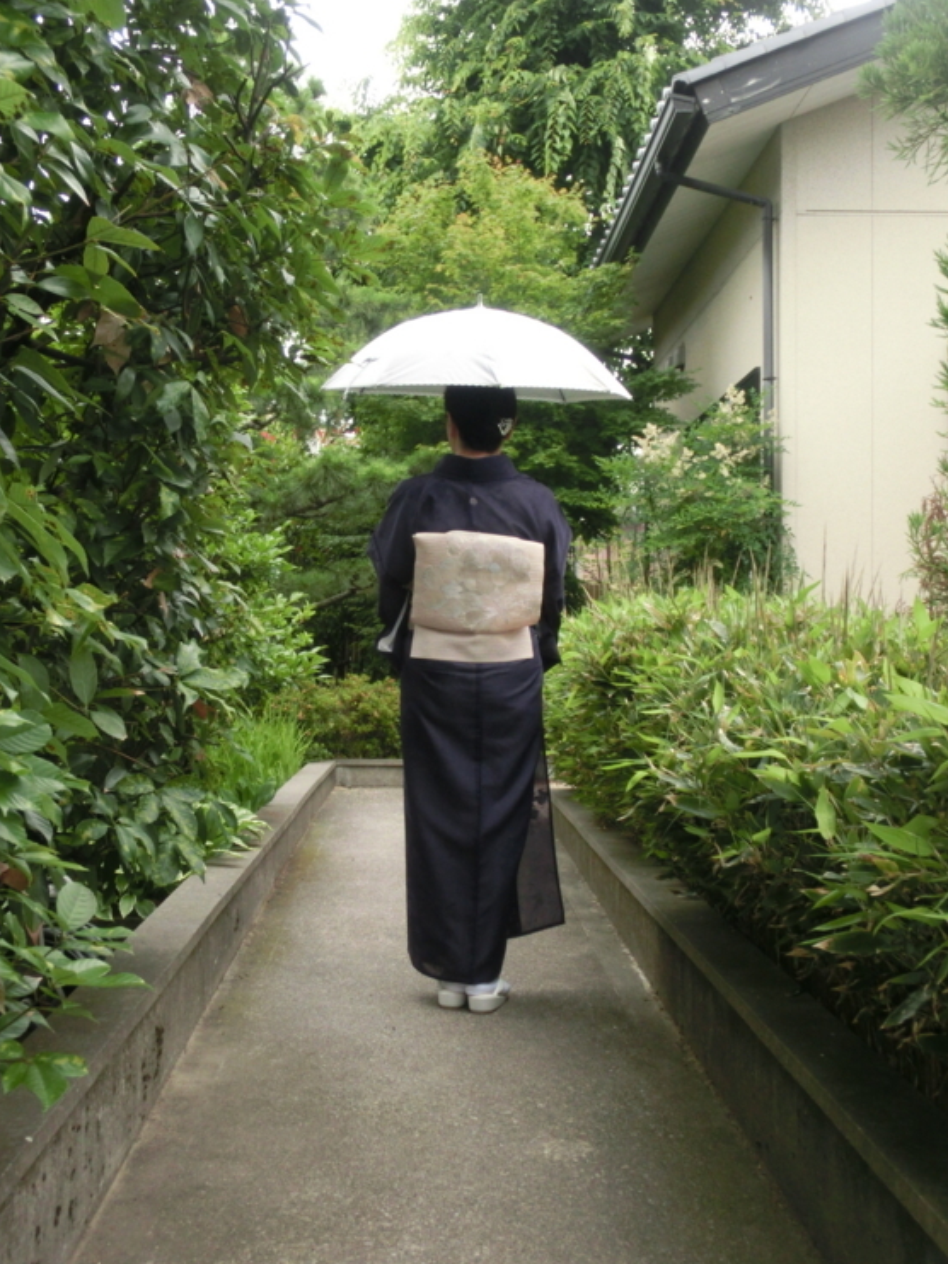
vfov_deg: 45.8
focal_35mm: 41
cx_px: 438
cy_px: 611
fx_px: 1497
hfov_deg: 35.1
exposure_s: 1/250
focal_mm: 6.67
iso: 250
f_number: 3.9
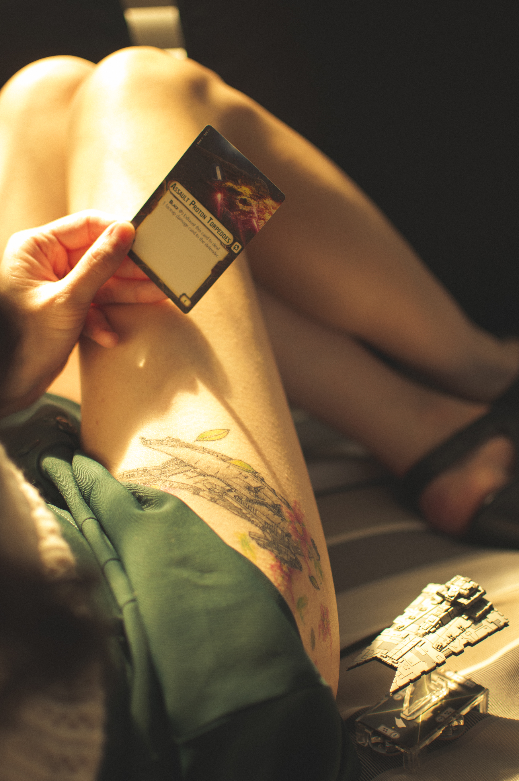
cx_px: 260
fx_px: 1138
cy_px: 390
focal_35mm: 52
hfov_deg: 25.7
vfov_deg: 37.9
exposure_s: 1/250
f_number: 2
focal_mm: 35
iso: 200
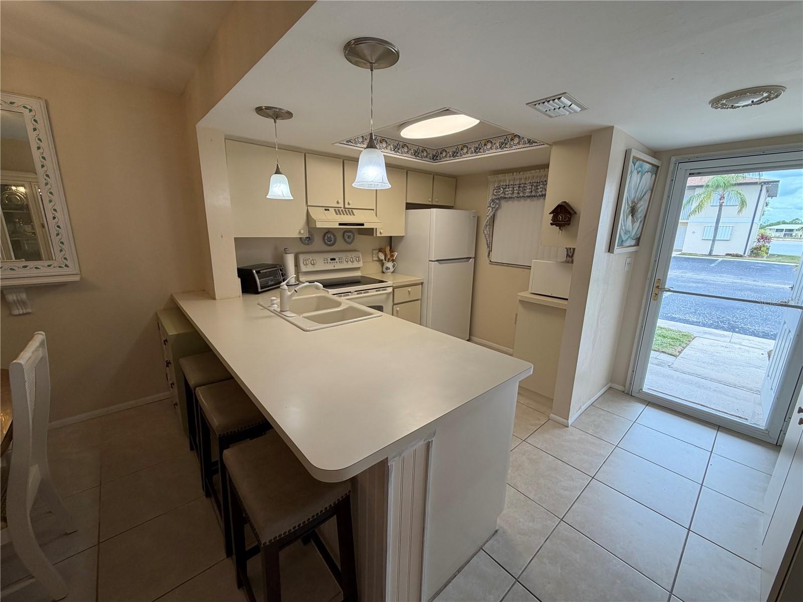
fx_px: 325
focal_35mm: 14
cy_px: 301
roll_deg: -1.1
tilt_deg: -13.2
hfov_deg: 102.1
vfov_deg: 85.7
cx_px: 402
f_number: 2.2
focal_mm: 2.22
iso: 80
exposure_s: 1/120
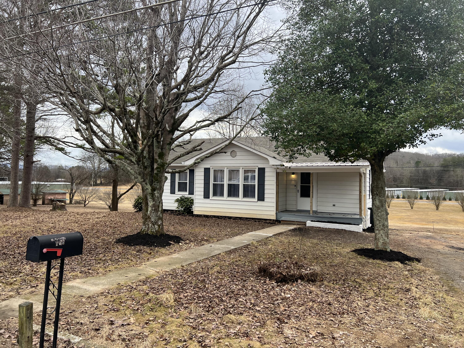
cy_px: 174
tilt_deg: +0.8
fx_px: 349
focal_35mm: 26
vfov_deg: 53.1
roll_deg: -1.2
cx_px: 232
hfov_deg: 67.3
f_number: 1.5
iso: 50
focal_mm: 5.7
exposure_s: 1/1100
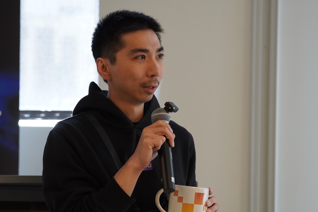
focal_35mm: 112
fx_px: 994
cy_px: 106
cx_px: 159
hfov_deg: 18.2
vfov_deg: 12.2
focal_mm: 75
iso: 4000
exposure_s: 1/160
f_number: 4
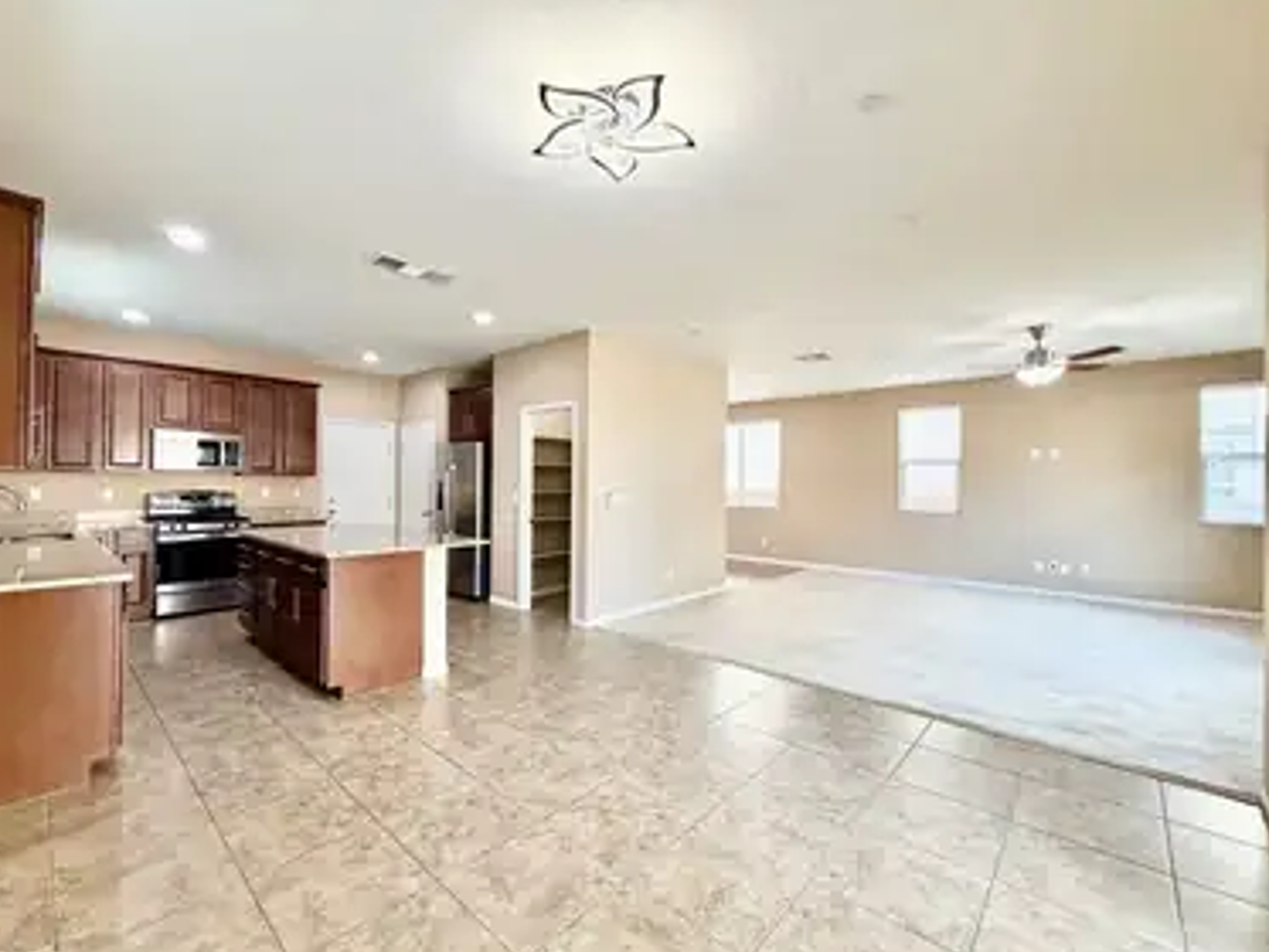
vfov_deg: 81.8
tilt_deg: +0.4
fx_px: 550
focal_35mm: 15
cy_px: 476
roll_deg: +0.1
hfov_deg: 98.1
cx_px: 599
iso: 250
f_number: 2.2
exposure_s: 1/120
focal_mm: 2.22
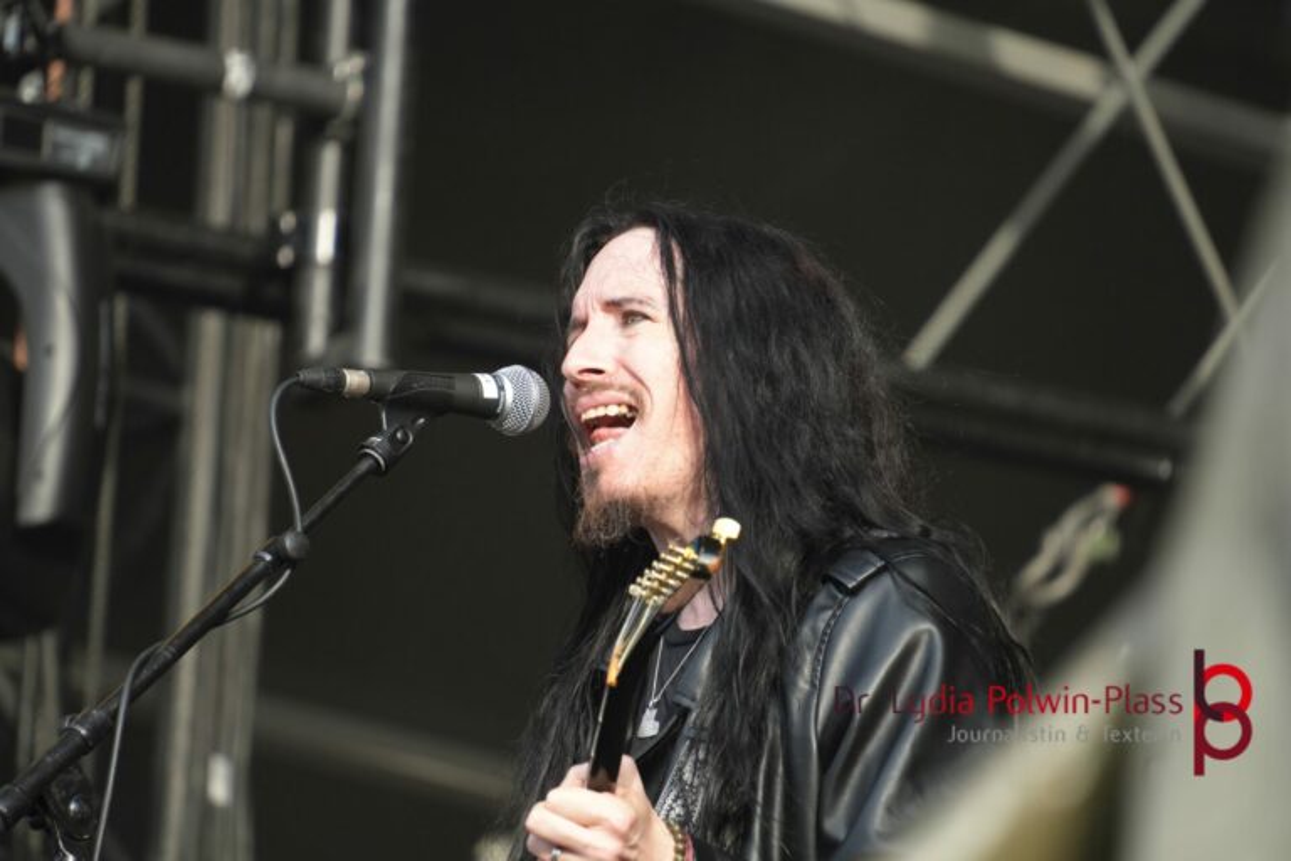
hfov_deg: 4.6
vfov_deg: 3.1
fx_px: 16136
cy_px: 430
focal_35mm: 450
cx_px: 646
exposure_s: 1/500
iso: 1000
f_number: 6.3
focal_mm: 300
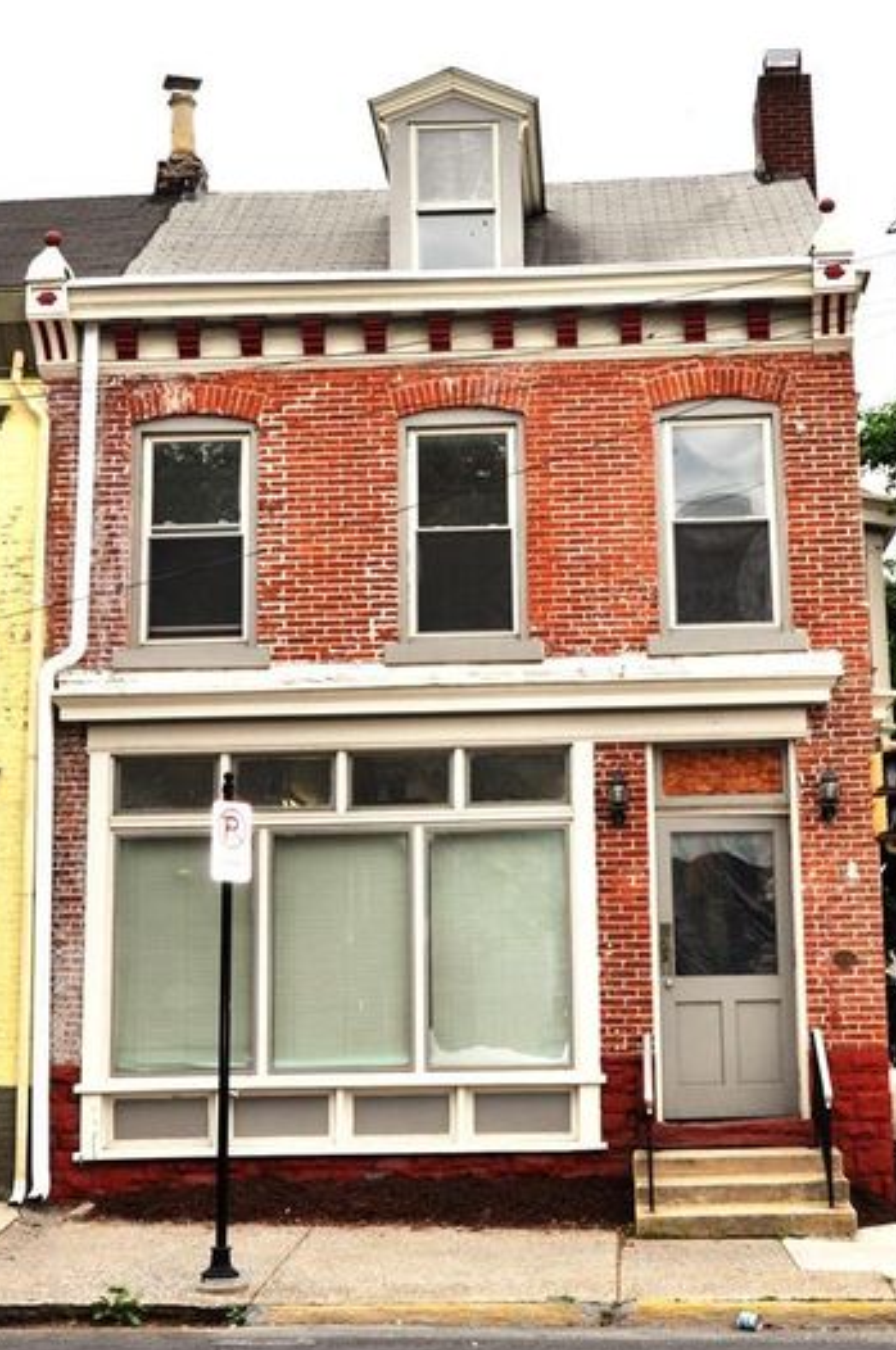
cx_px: 526
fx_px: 2012
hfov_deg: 25.1
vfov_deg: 37.0
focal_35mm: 54
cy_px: 545
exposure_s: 1/200
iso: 200
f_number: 11
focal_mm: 25
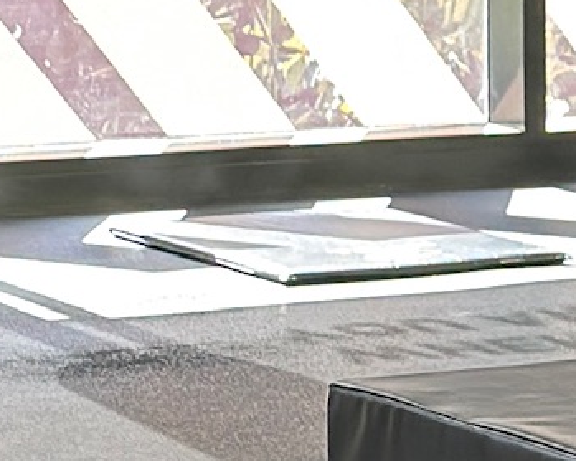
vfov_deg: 5.5
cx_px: 1035
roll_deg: -0.6
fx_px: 4687
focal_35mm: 275
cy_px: -355
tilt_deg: +1.0
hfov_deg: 6.9
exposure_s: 1/100
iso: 160
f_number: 1.78
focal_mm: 6.86
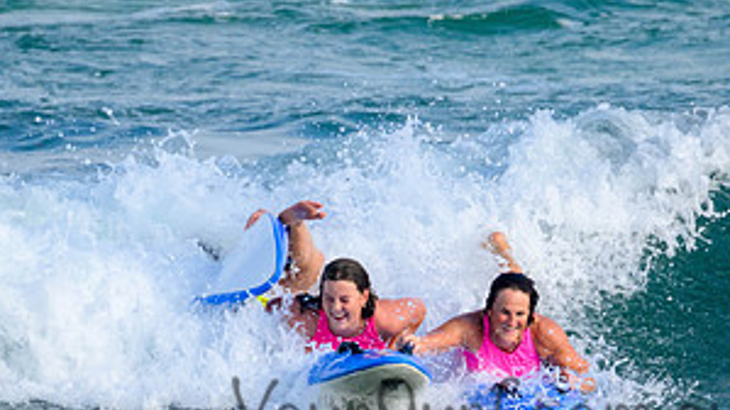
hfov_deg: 1.3
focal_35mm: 1624
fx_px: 31427
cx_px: 483
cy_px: 394
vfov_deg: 0.7
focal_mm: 800
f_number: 11
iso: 1600
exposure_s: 1/2000
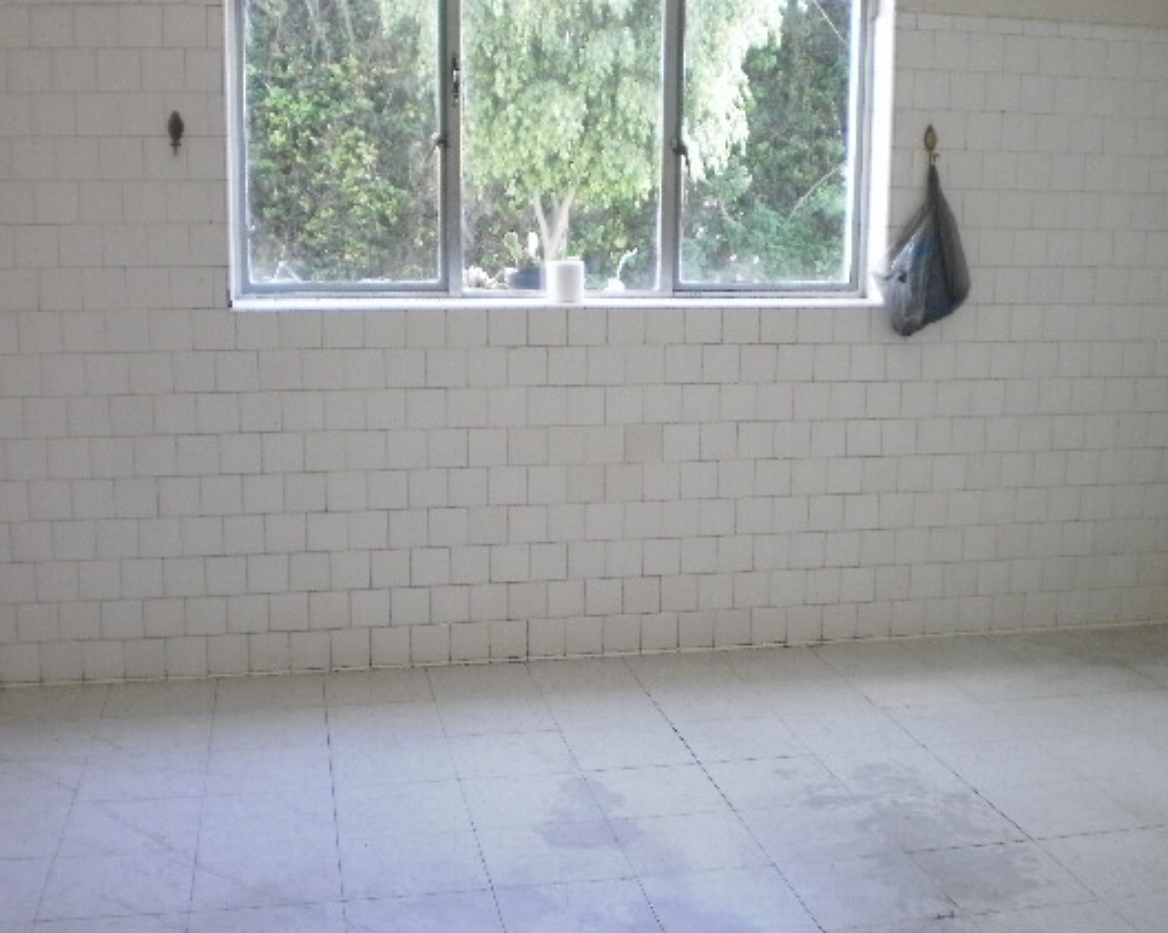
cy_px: 504
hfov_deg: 41.2
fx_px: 1555
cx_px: 611
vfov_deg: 33.4
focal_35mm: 45
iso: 200
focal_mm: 6.3
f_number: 3.1
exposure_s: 1/100
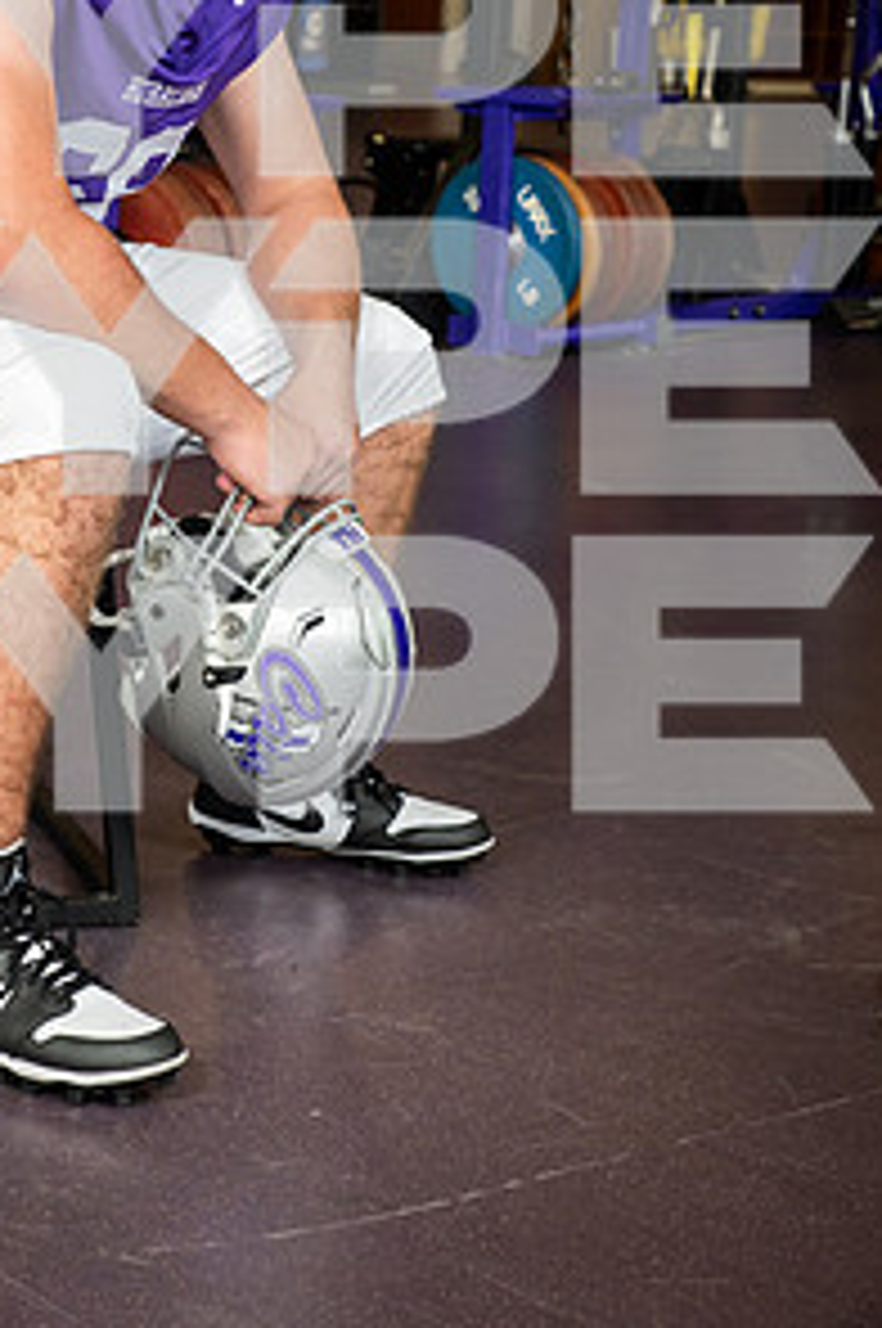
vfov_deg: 24.0
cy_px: 360
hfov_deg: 16.1
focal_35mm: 84
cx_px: 216
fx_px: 3094
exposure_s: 1/250
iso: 800
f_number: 7.1
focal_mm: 55
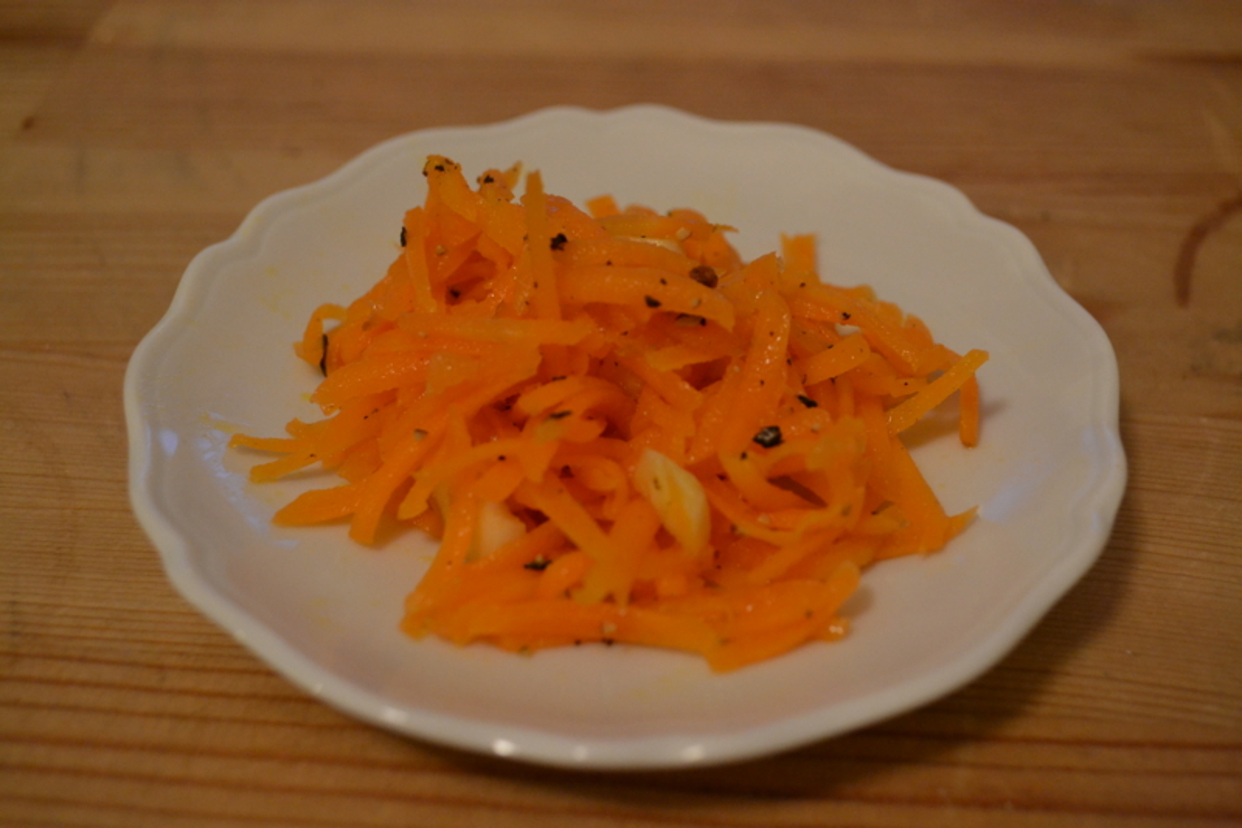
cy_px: 414
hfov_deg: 43.6
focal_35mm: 45
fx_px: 1552
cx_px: 621
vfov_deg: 29.9
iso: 1400
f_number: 4.5
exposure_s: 1/15
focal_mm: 30
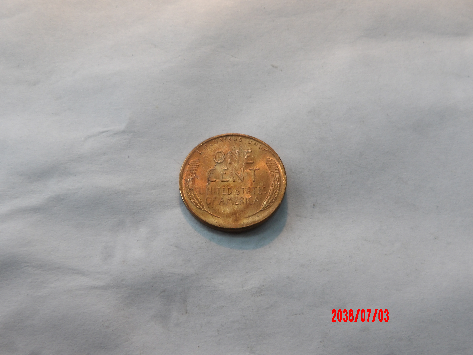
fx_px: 465
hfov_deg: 54.0
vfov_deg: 41.8
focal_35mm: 34
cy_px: 178
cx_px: 236
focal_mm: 6.2
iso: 190
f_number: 4.5
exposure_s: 1/30
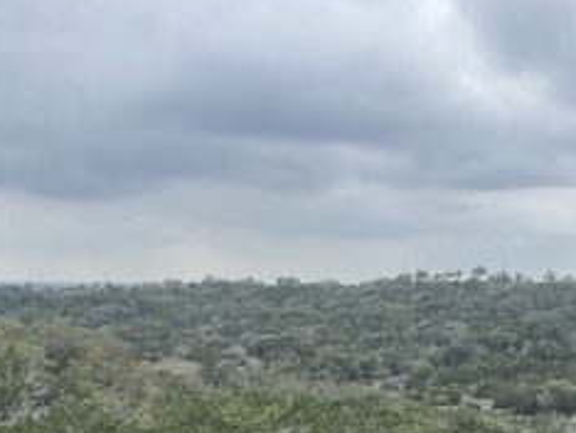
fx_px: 1183
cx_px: 418
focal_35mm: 71
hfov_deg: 27.1
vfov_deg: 20.0
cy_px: 445
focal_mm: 4.2
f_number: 1.6
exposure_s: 1/1984
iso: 32
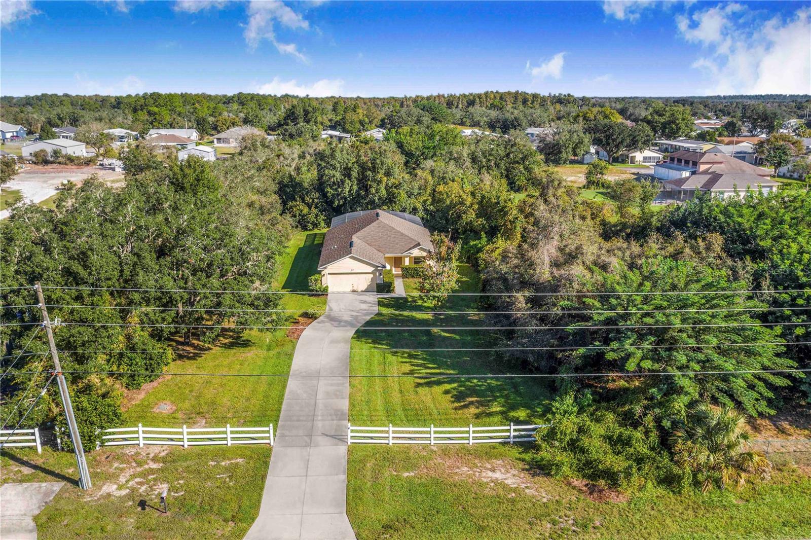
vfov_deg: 46.4
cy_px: 270
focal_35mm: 28
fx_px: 630
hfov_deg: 65.5
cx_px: 406
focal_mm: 10.26
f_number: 5.6
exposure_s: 1/320
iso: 100
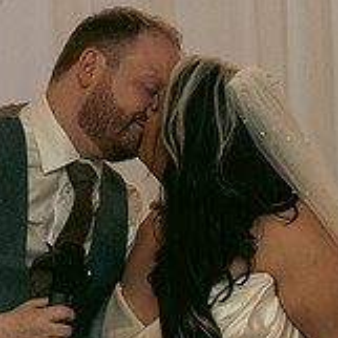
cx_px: 55
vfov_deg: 6.7
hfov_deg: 6.7
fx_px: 2883
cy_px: 167
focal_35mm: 261
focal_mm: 57
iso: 2500
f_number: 3.5
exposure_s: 1/160
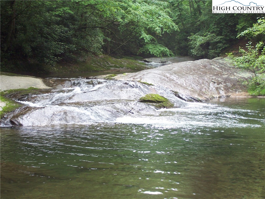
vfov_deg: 21.9
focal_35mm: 67
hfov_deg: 29.0
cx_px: 132
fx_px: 513
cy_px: 100
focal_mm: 11.1
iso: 140
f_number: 3.2
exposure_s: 1/45
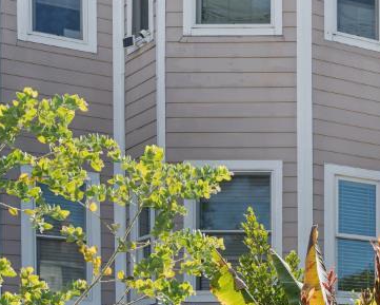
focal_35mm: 78
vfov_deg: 19.2
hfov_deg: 17.4
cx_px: 763
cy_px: 300
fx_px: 877
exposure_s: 1/160
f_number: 8
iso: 400
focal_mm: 20
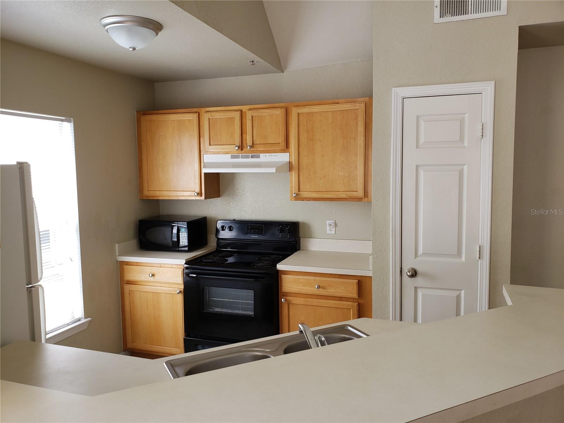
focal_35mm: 26
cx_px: 282
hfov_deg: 67.3
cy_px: 212
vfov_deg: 53.1
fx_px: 424
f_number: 2.4
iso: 64
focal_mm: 4.3
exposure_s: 1/100
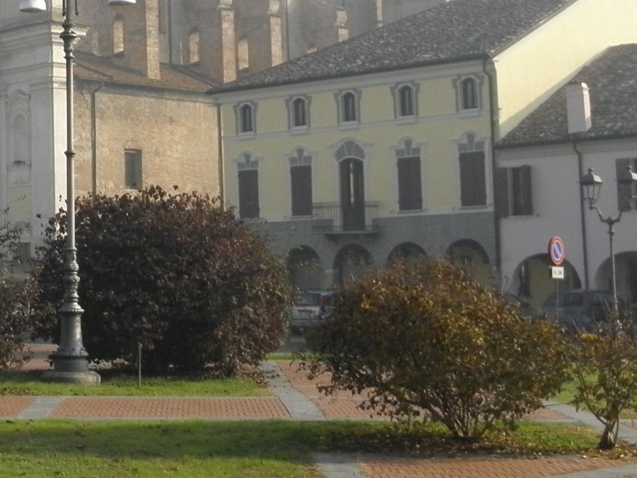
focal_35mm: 84
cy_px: 79
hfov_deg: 21.7
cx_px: -114
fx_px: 1546
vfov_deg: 17.4
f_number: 7
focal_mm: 5
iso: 125
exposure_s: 1/250
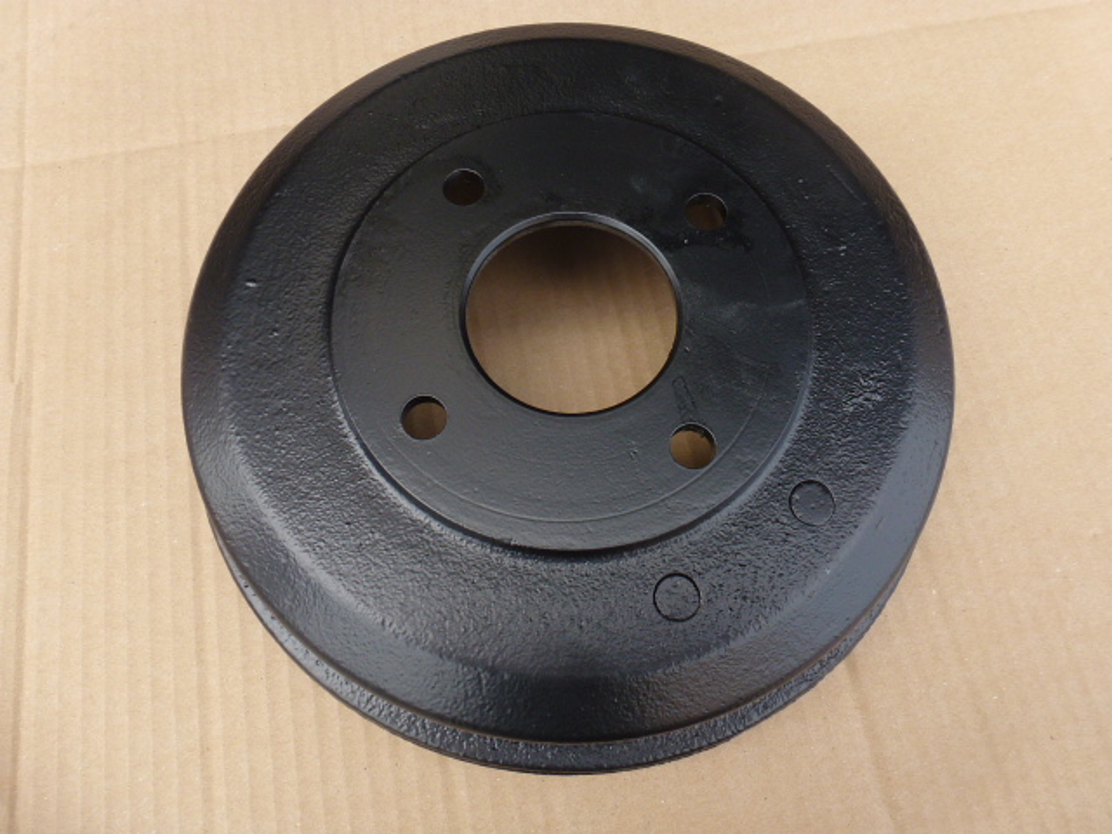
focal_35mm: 24
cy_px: 417
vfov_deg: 56.8
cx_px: 556
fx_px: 771
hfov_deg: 71.6
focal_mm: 4.3
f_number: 4
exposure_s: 1/200
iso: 100
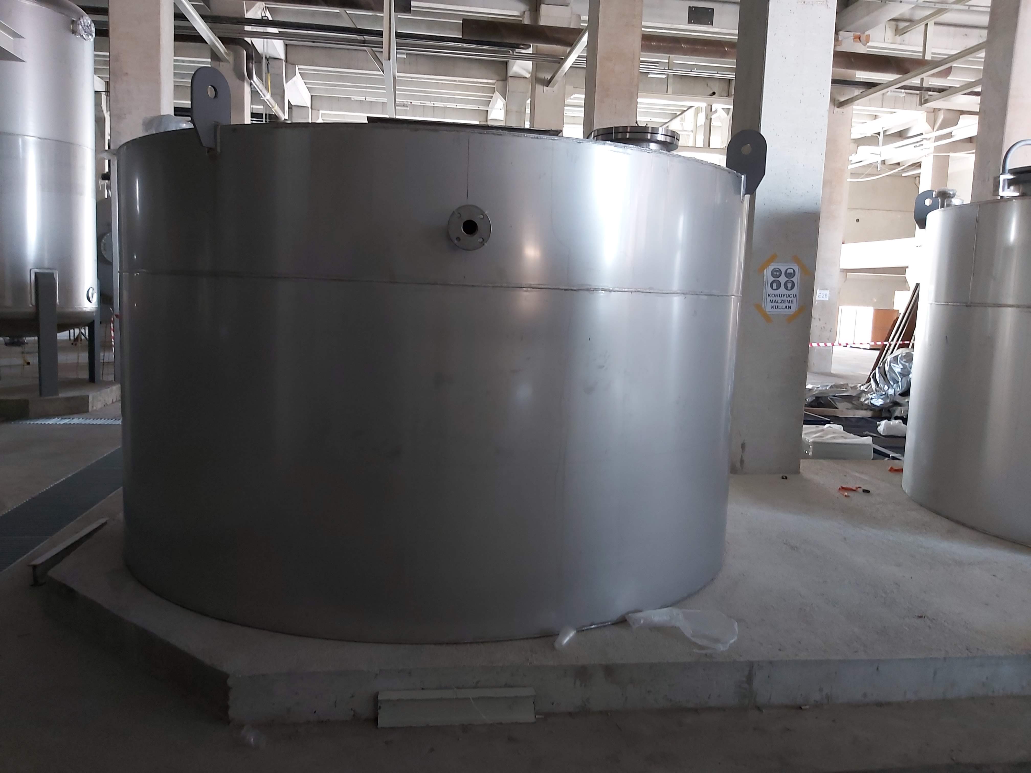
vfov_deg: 53.1
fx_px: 774
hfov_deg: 67.3
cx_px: 516
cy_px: 386
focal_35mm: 26
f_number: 1.7
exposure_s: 1/25
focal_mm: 3.92
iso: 200
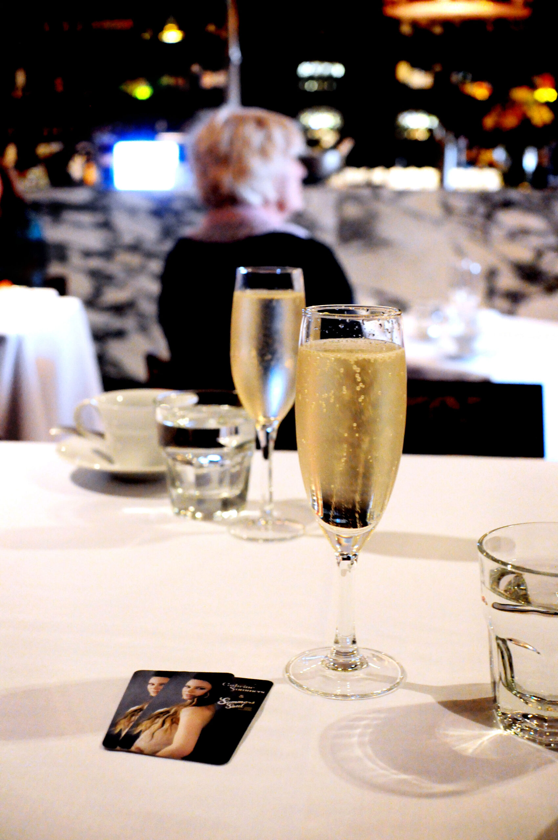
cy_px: 420
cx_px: 279
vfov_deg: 43.7
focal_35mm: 45
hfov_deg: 29.8
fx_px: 1049
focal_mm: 30
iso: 3200
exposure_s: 1/20
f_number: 4.5
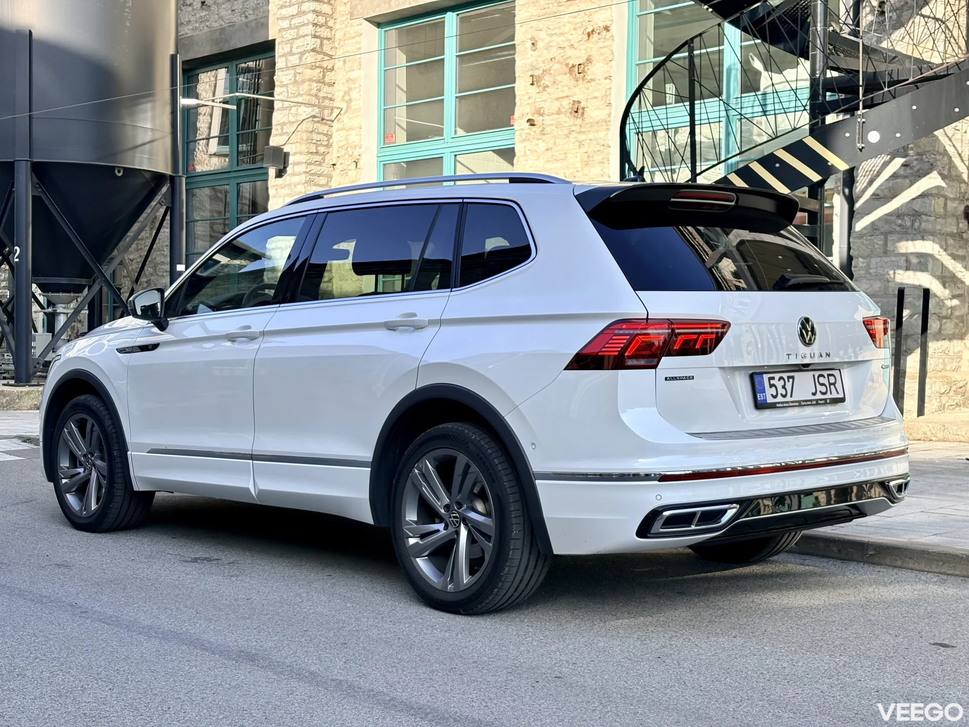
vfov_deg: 28.0
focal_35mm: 52
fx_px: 1456
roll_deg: -0.3
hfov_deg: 36.8
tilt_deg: -1.0
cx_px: 484
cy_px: 364
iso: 32
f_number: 1.6
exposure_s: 1/907
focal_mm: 5.96
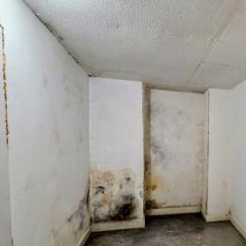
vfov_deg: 68.5
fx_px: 177
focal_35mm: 22
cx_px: 198
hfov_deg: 63.5
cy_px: 154
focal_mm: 2.23
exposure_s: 1/25
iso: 66
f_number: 1.95
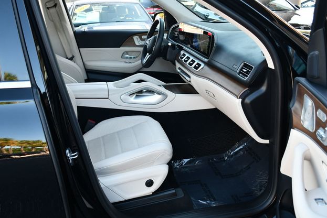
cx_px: 160
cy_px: 110
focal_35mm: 37
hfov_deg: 51.9
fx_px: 336
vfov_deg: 36.0
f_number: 3.5
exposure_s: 1/250
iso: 450
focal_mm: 18
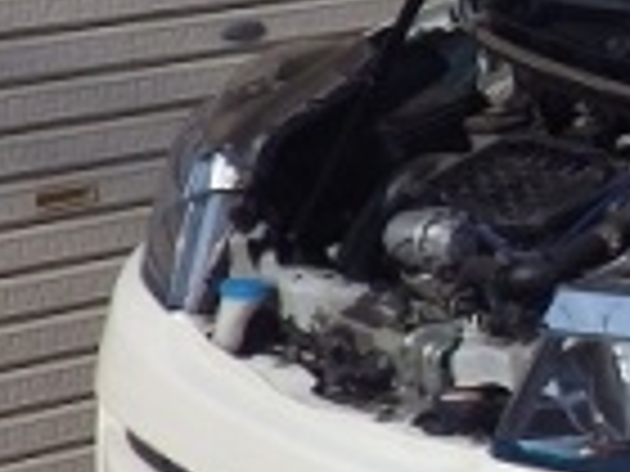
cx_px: 1359
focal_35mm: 155
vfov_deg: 9.6
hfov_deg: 11.2
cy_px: 279
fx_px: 2821
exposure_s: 1/1000
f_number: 4.6
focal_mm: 6.1
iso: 125
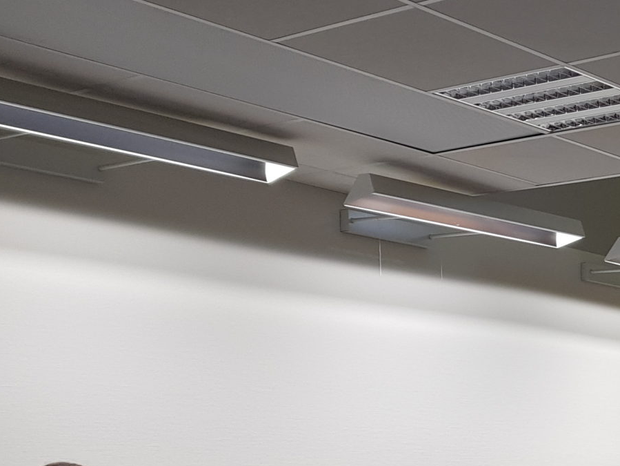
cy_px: 541
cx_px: 821
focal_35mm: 74
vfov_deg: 18.9
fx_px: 1326
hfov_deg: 23.1
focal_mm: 4.2
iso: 50
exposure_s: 1/50
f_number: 1.7
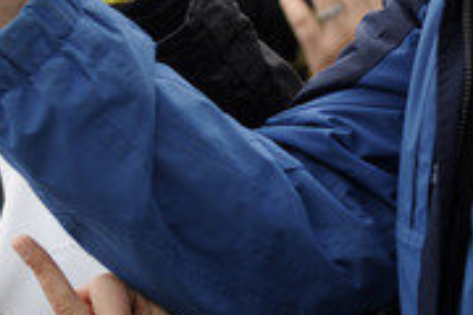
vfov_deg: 5.2
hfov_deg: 7.8
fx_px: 3455
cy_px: 320
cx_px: -45
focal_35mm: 263
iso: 800
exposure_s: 1/200
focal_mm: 105
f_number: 4.5
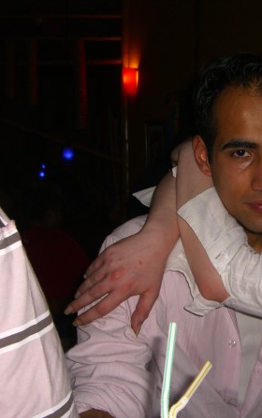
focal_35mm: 54
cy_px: 209
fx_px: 617
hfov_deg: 23.5
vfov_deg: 37.5
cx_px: 218
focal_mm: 7.9
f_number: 2.8
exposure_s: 1/60
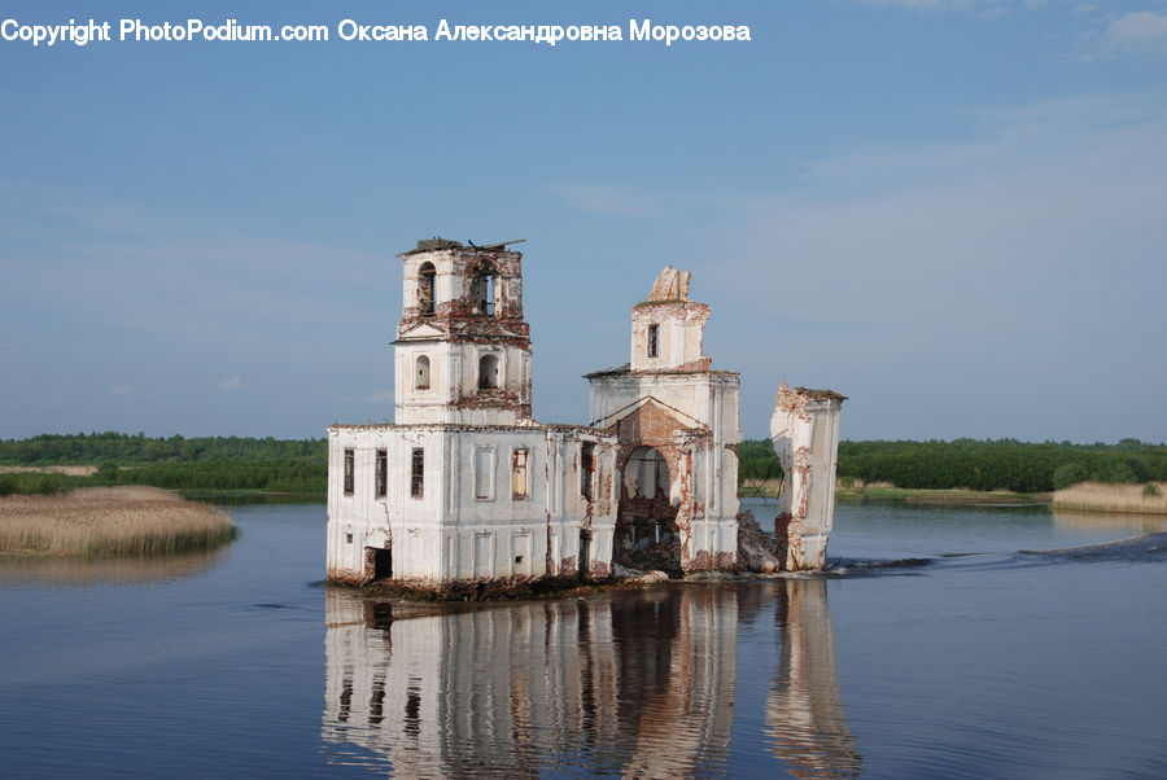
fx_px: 1655
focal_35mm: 51
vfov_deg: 26.5
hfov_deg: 38.8
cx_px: 584
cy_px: 390
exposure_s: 1/320
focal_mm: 34
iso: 100
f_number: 9
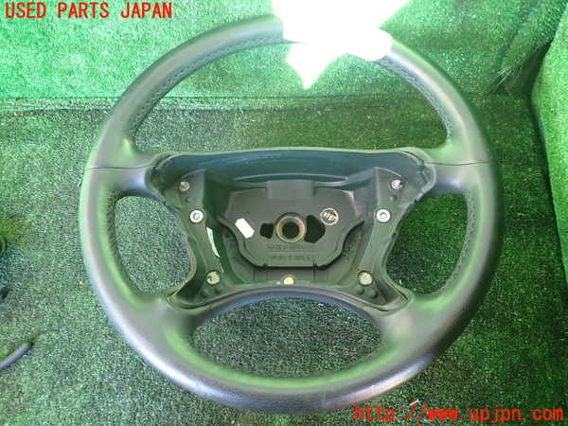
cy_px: 213
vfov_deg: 54.9
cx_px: 284
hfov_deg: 69.4
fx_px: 410
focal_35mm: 25
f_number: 2
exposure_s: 1/30
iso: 250
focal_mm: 4.5
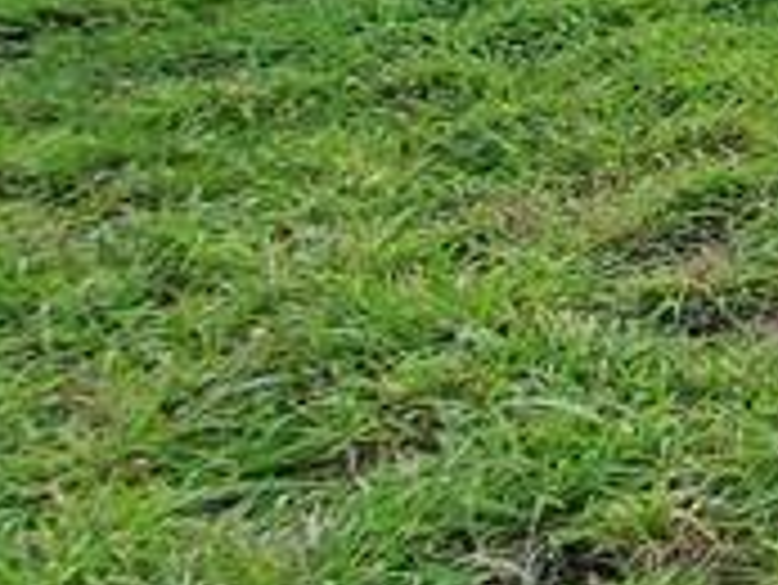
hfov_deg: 16.3
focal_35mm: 77
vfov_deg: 17.8
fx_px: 1732
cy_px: -189
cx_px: 1713
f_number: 2.2
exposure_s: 1/60
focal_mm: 1.8
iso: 80
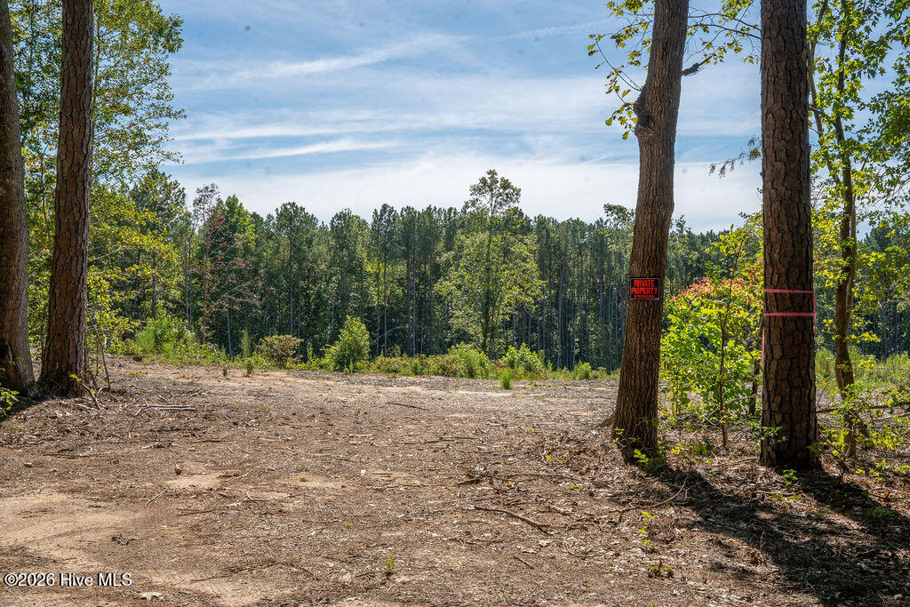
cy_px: 304
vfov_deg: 35.2
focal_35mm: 38
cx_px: 455
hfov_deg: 50.9
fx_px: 956
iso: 160
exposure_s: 1/250
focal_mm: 37.8
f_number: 14
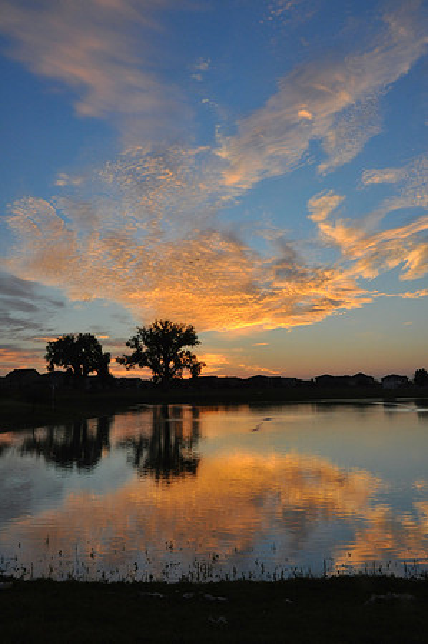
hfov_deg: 43.5
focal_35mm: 30
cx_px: 214
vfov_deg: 62.0
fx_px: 536
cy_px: 322
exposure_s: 1/15
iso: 800
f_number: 22
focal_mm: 20
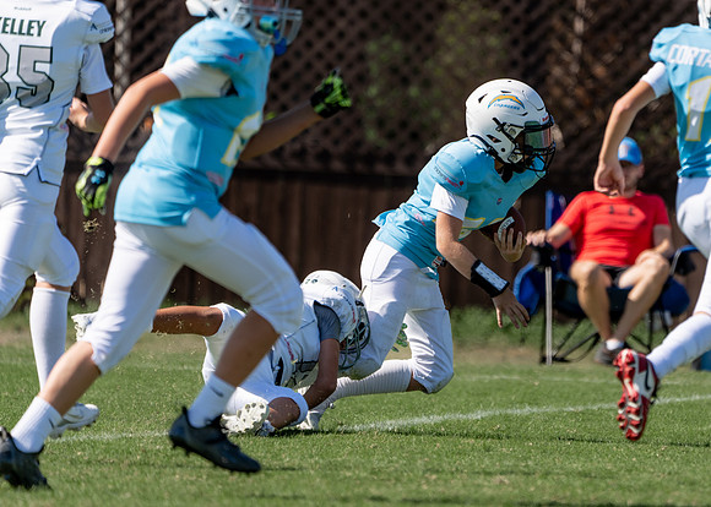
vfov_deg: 2.5
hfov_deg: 3.5
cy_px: 186
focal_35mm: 572
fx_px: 11539
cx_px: 519
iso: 125
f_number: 5.6
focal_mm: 400
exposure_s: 1/800
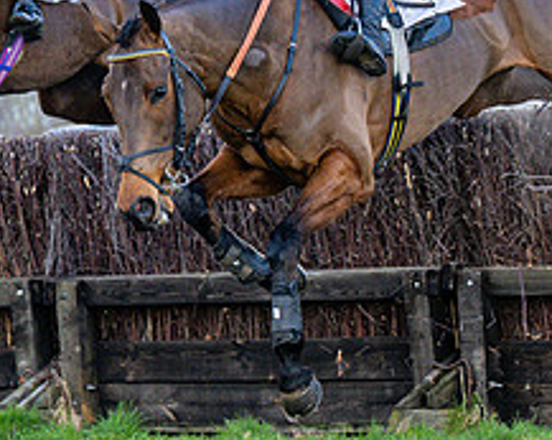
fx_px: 5123
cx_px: 205
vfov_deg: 4.9
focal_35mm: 314
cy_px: -42
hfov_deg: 6.2
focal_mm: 82
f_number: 4
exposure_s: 1/2500
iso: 500
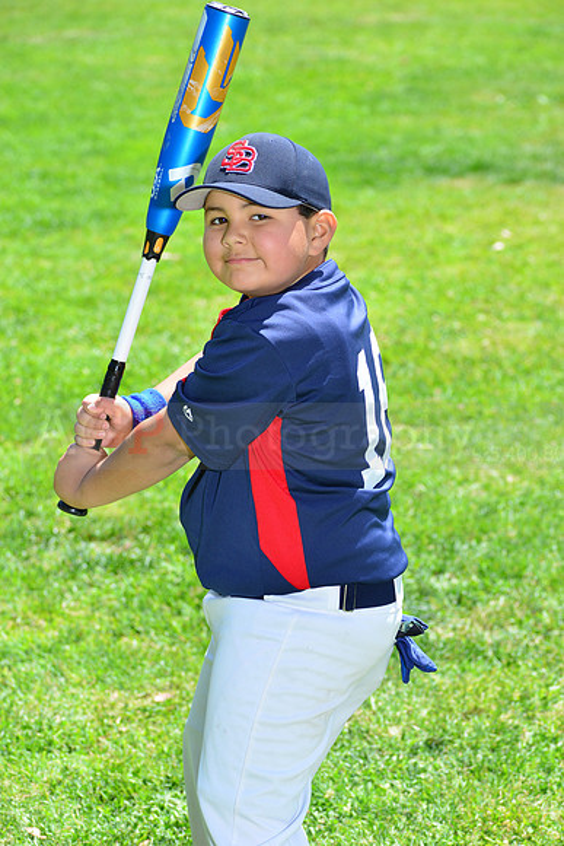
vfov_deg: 17.6
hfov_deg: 11.8
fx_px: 2724
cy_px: 423
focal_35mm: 116
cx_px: 282
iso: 200
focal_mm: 116
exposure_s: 1/200
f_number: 8
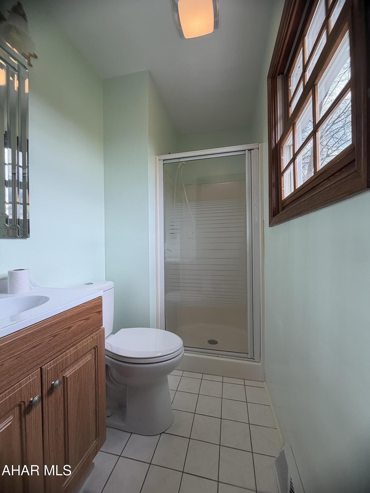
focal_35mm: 14
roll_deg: +0.5
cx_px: 185
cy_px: 246
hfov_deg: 85.7
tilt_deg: -1.3
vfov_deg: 102.1
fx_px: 200
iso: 80
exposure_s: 1/120
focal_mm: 2.22
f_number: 2.2
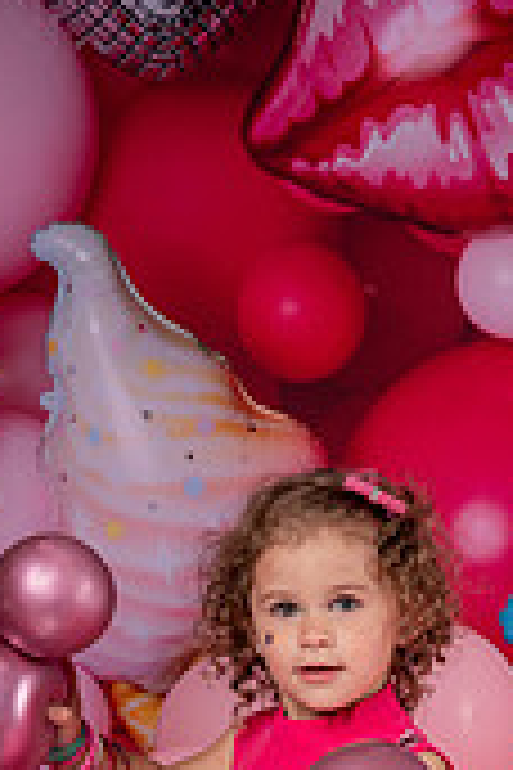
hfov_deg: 13.0
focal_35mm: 105
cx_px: 356
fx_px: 2244
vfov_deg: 18.3
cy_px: 950
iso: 320
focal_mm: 40
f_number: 7.1
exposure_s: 1/200
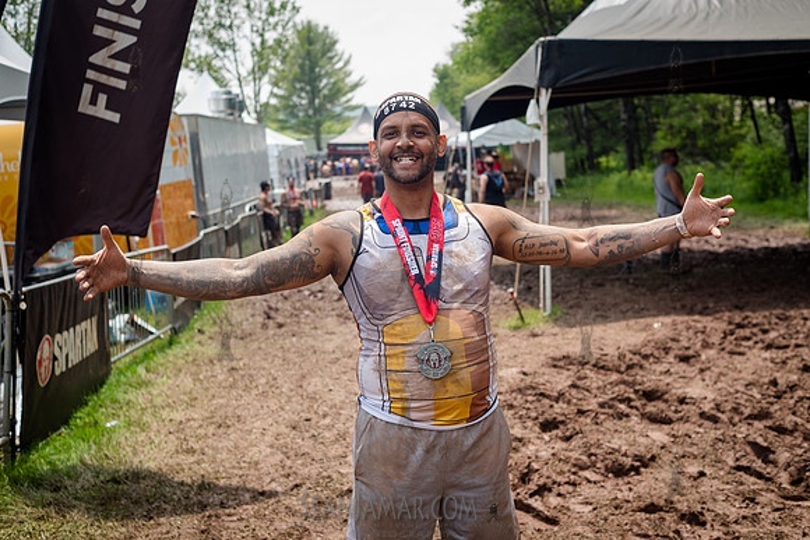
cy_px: 270
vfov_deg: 34.6
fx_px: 867
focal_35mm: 39
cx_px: 409
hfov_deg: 50.1
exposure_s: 1/1000
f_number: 4
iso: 250
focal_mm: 35
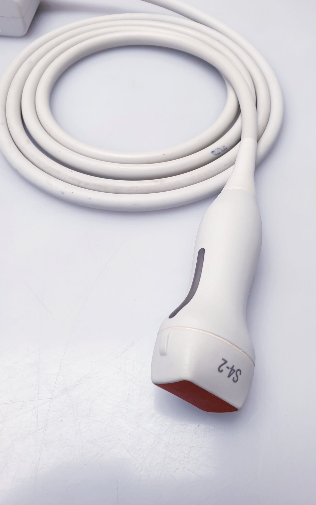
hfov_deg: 44.5
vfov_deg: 66.5
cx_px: 177
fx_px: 386
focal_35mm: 28
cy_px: 253
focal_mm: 4.3
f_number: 2.4
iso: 64
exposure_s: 1/50
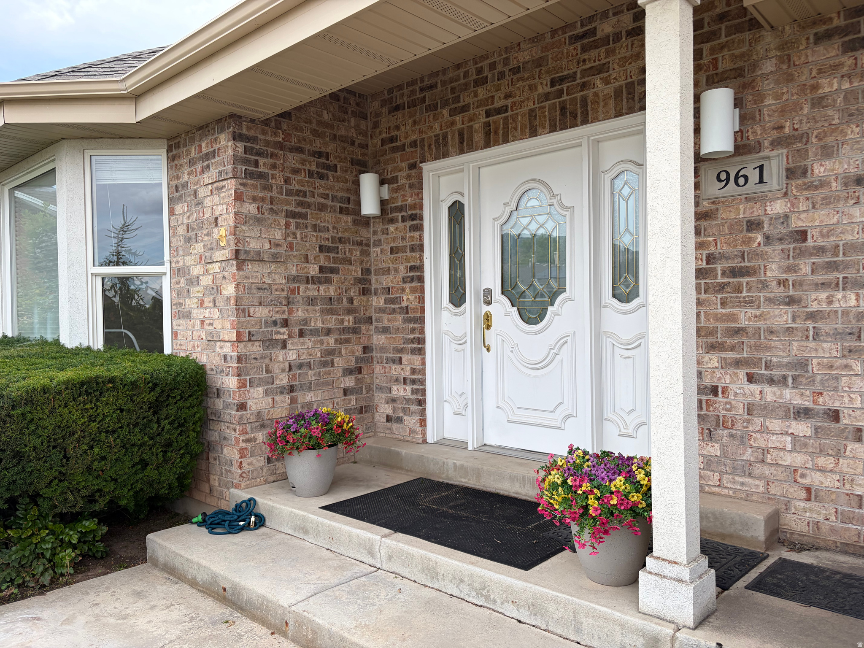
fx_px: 649
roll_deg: +1.0
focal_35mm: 26
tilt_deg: +0.7
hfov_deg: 67.3
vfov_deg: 53.1
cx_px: 432
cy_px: 324
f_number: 1.6
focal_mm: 5.96
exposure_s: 1/1587
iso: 50
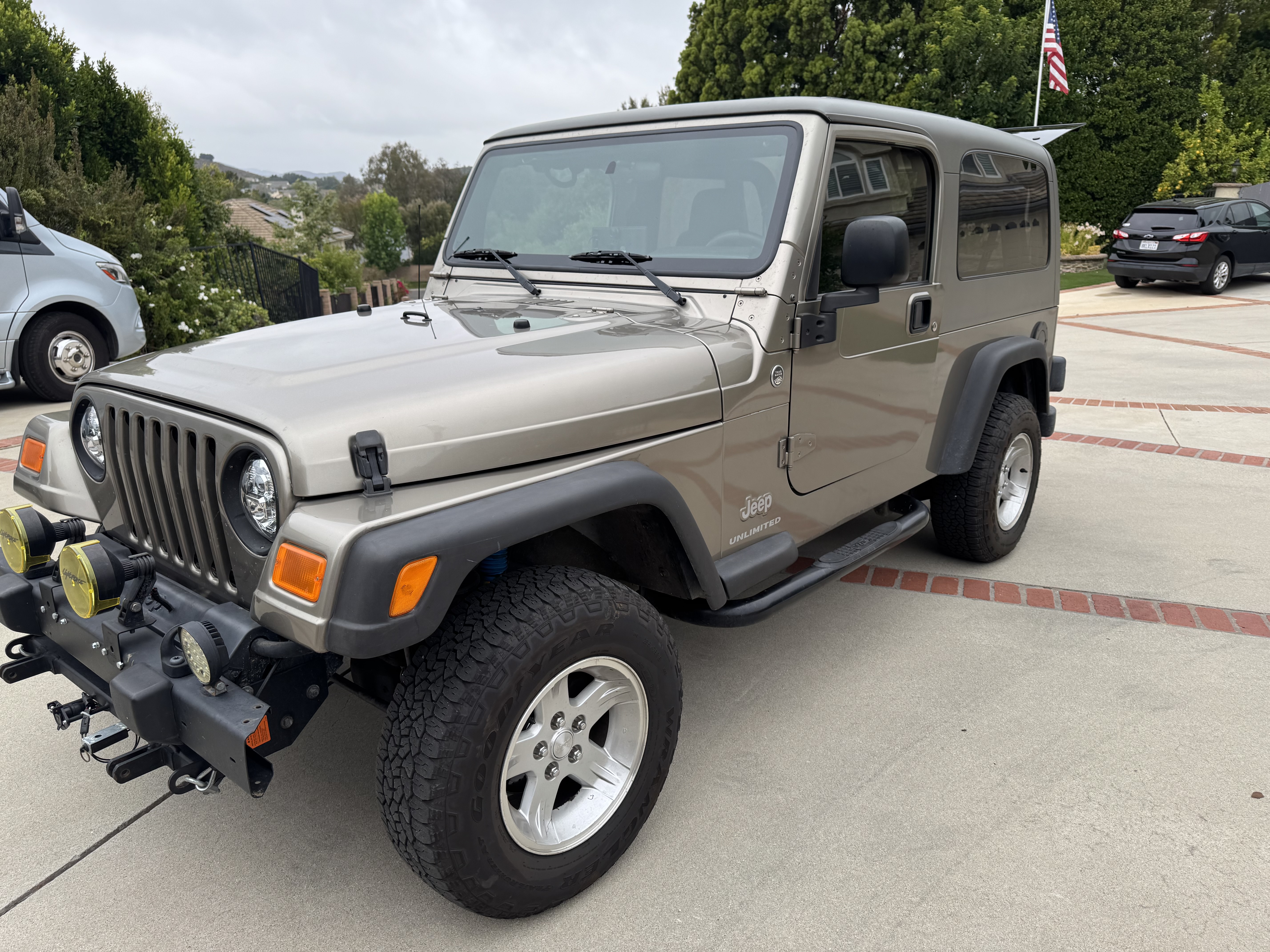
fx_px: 881
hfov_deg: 71.6
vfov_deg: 56.8
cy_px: 476
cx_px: 635
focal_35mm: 24
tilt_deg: -19.2
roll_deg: -1.2
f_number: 1.78
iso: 80
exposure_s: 1/782
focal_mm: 6.76
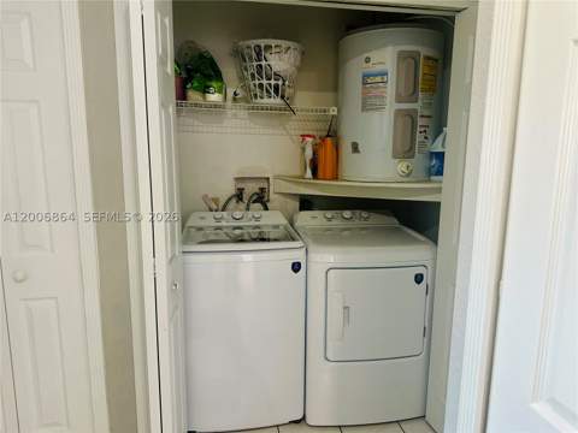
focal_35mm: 24
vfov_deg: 56.8
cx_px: 289
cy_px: 216
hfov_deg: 71.6
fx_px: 401
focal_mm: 6.86
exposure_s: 1/60
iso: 250
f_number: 1.78
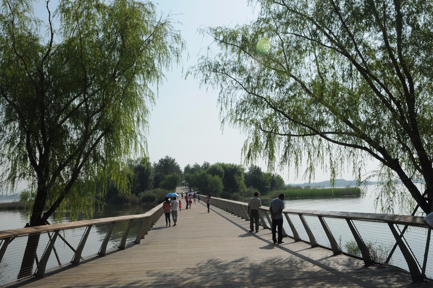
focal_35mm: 38
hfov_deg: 51.3
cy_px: 144
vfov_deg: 35.4
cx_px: 216
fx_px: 450
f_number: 11
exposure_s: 1/500
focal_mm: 25
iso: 200
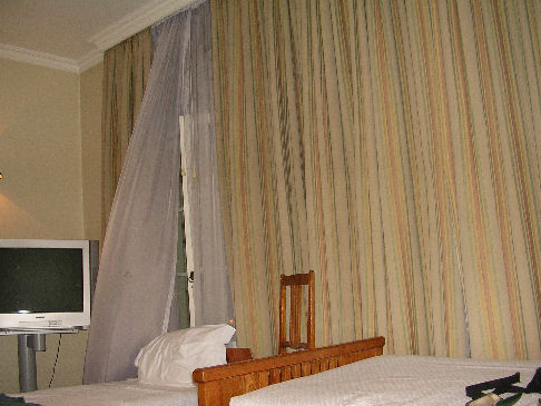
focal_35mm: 40
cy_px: 211
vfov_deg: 36.0
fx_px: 625
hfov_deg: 46.8
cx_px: 277
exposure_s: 1/60.1
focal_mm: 5.8
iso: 108
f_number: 2.8
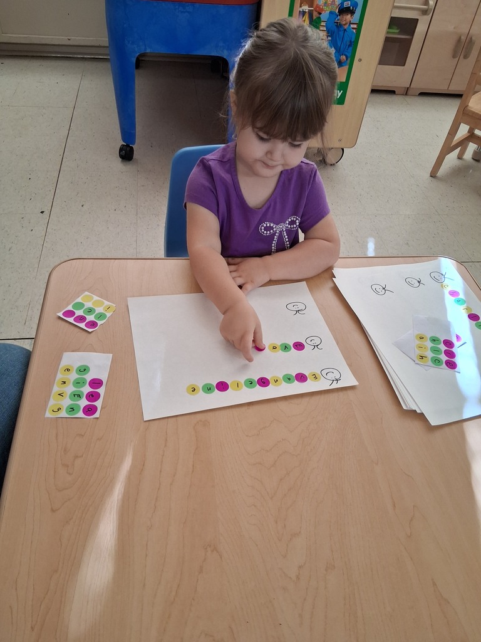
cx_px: 240
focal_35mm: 26
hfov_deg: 53.1
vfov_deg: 67.3
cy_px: 321
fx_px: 482
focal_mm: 3.98
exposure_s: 1/60
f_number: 1.8
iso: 250
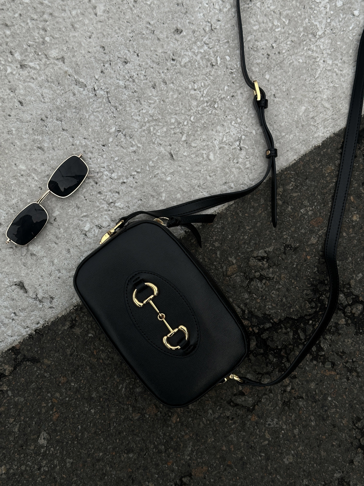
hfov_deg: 30.3
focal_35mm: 48
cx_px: 182
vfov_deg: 39.7
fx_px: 673
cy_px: 243
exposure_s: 1/3200
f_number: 1.8
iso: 64
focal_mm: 6.86
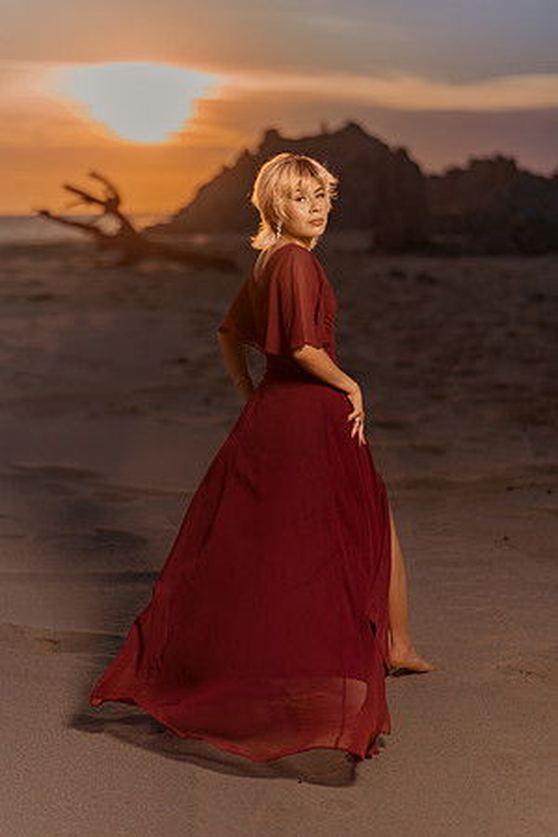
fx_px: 1348
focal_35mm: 58
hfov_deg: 23.4
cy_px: 418
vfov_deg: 34.5
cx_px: 279
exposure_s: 1/8000
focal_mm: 58
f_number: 1.4
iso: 50
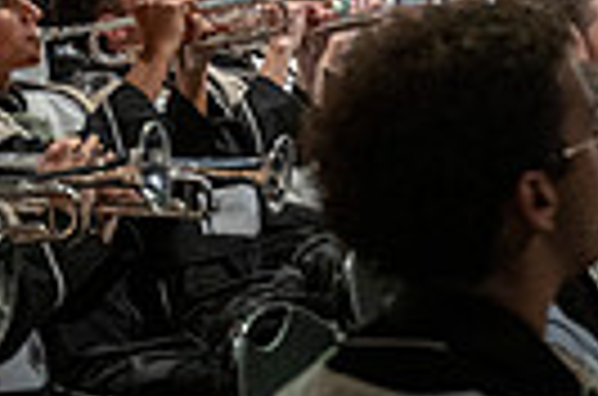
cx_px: 1088
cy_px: -119
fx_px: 1740
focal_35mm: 105
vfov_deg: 12.6
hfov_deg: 16.3
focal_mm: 24
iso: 3200
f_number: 2.8
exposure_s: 1/500
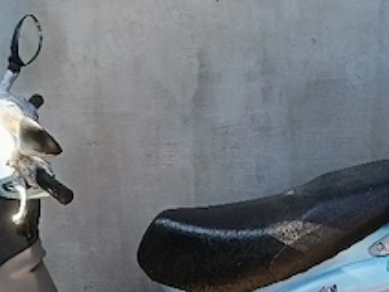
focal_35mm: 68
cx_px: 248
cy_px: 296
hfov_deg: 28.4
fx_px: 764
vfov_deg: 20.9
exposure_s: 1/100
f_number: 1.75
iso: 180
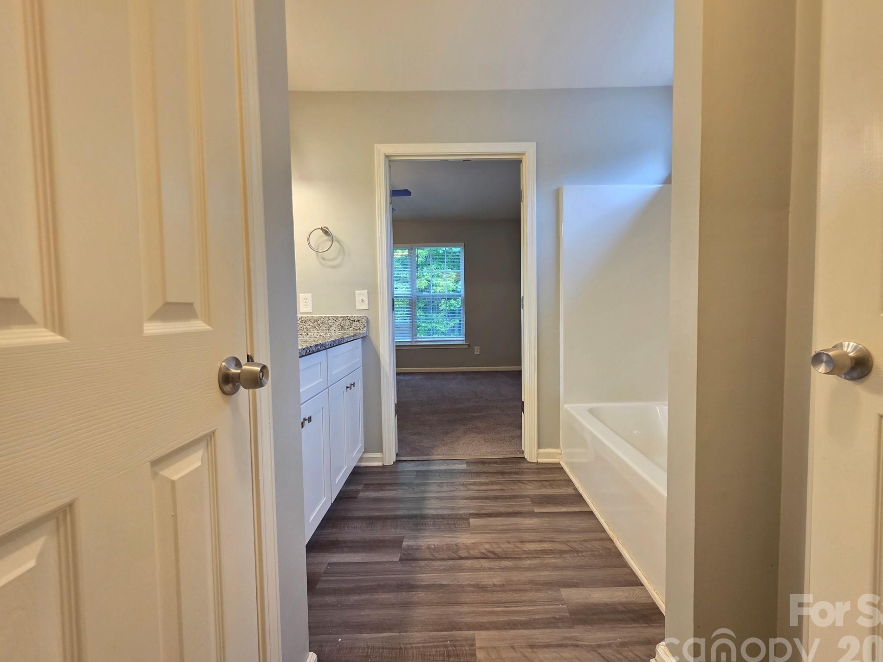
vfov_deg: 85.7
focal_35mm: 14
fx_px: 357
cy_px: 329
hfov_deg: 102.0
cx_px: 462
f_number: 1.9
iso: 200
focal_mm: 2.2
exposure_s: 1/120
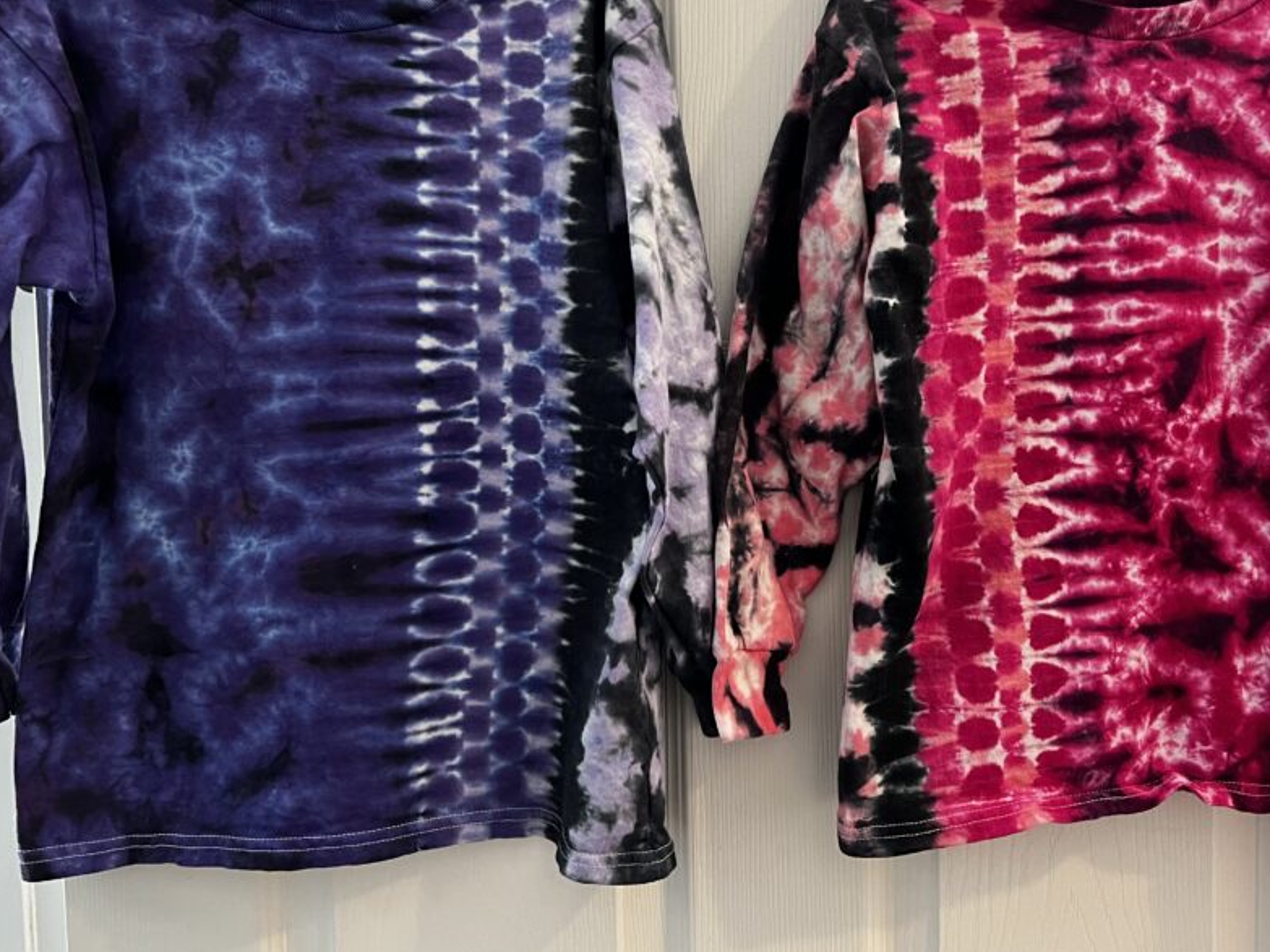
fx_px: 1247
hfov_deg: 53.8
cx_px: 709
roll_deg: +1.2
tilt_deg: -4.2
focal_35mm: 34
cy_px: 363
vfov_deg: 41.5
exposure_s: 1/60
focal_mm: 5.7
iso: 320
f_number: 1.5
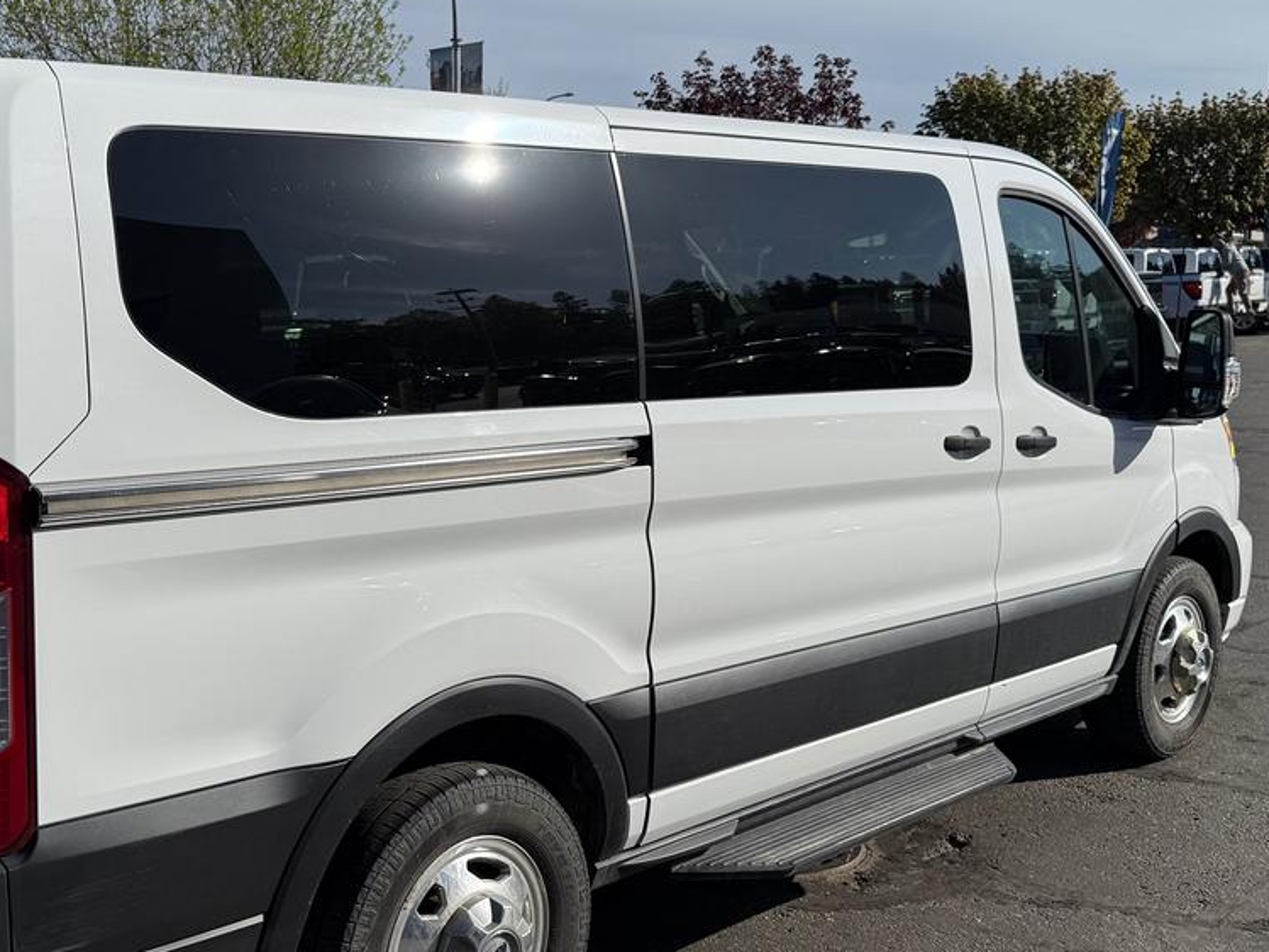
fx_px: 1503
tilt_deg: -4.7
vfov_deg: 35.1
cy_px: 464
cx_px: 485
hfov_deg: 45.4
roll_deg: -0.9
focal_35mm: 41
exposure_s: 1/10309
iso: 80
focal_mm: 6.76
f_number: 1.78
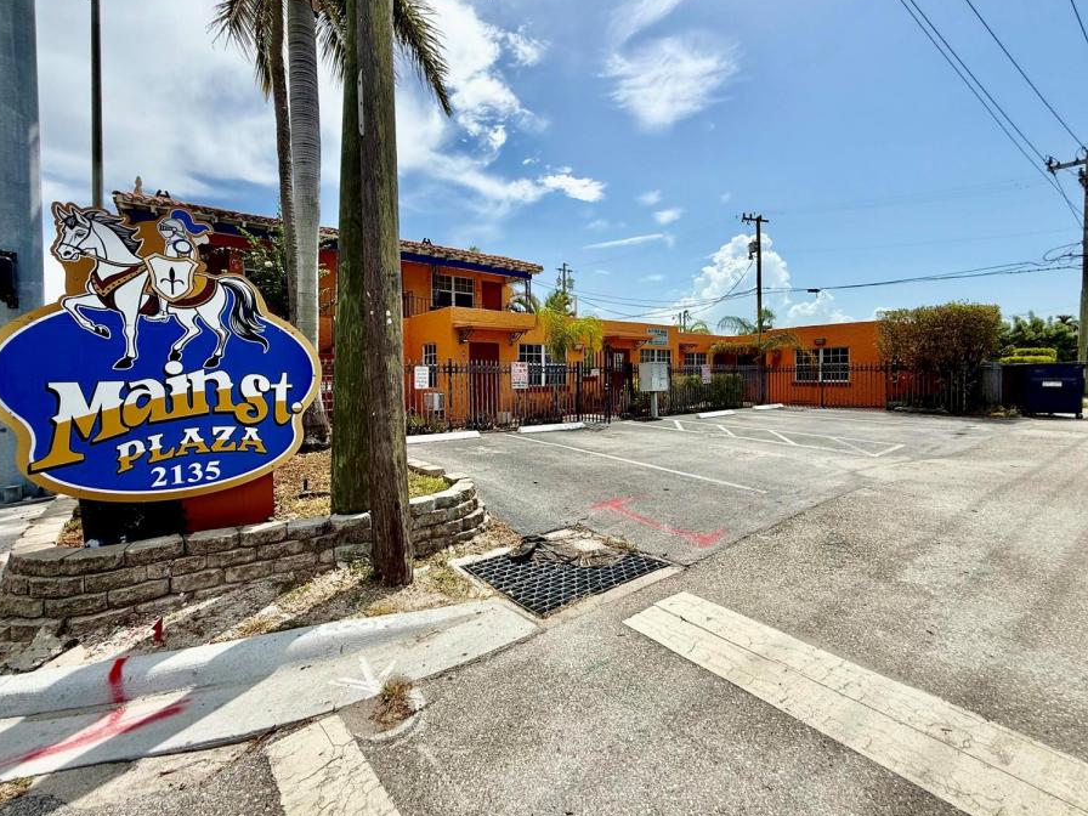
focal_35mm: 15
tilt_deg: -0.7
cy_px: 384
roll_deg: +0.5
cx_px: 525
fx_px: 471
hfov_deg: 98.1
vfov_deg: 81.7
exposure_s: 1/2717
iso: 50
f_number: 2.2
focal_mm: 2.22
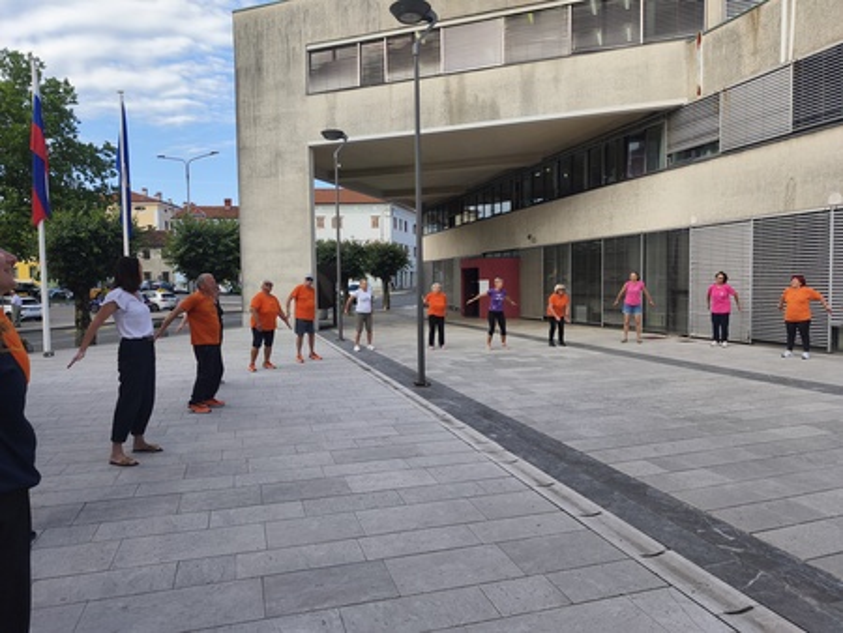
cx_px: 422
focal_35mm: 23
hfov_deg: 73.9
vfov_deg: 58.9
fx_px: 560
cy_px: 316
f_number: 1.65
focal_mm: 6.18
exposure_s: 1/466
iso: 50
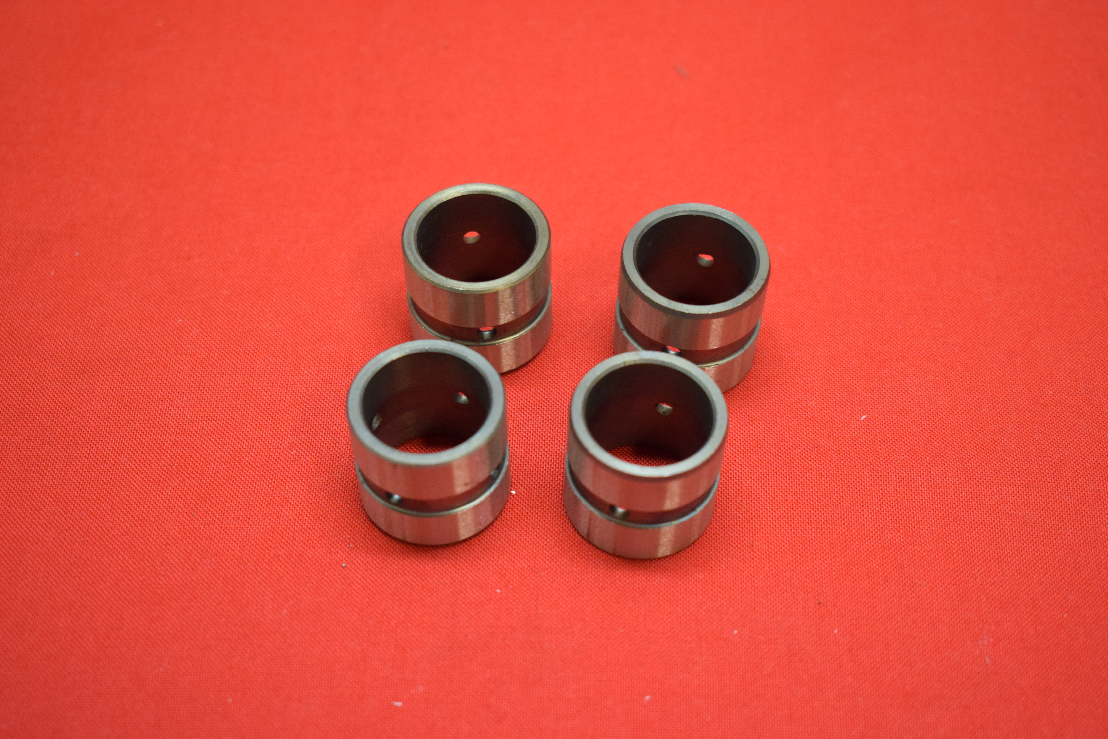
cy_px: 370
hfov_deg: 33.4
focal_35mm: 60
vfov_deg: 22.6
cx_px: 554
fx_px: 1847
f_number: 5
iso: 2000
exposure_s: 1/125
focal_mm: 40
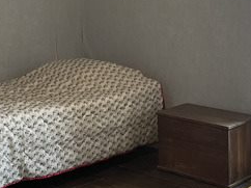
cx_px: 126
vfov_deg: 17.0
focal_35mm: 86
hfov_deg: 22.8
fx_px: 623
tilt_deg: -8.7
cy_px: 47
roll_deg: -0.9
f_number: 1.6
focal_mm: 5.1
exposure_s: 1/50
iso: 200
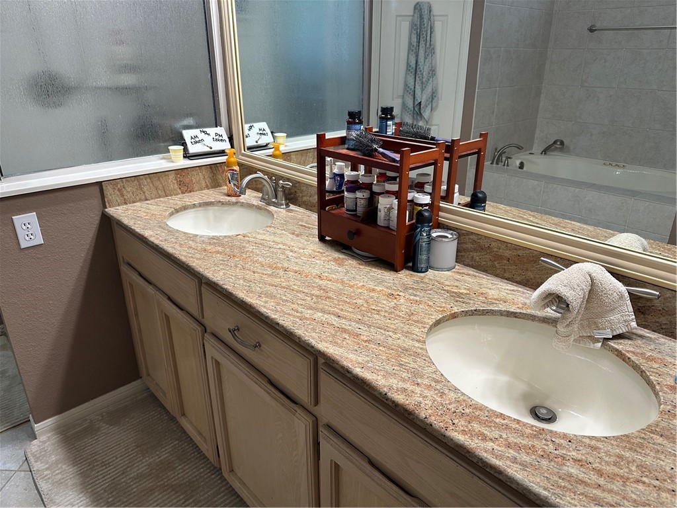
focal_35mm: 24
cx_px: 338
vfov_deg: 56.8
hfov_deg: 71.6
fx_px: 469
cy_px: 254
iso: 200
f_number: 1.78
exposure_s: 1/120
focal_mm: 6.86
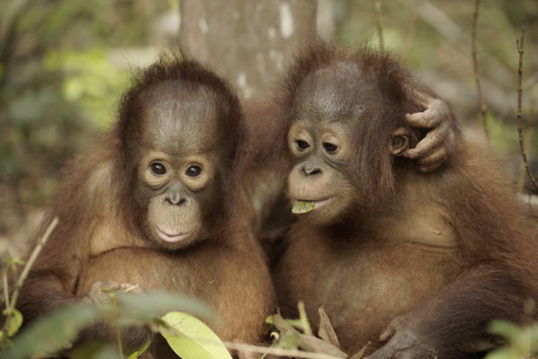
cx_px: 269
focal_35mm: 142
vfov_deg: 9.7
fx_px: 2122
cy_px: 180
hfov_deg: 14.4
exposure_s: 1/250
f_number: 3.5
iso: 320
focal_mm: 142
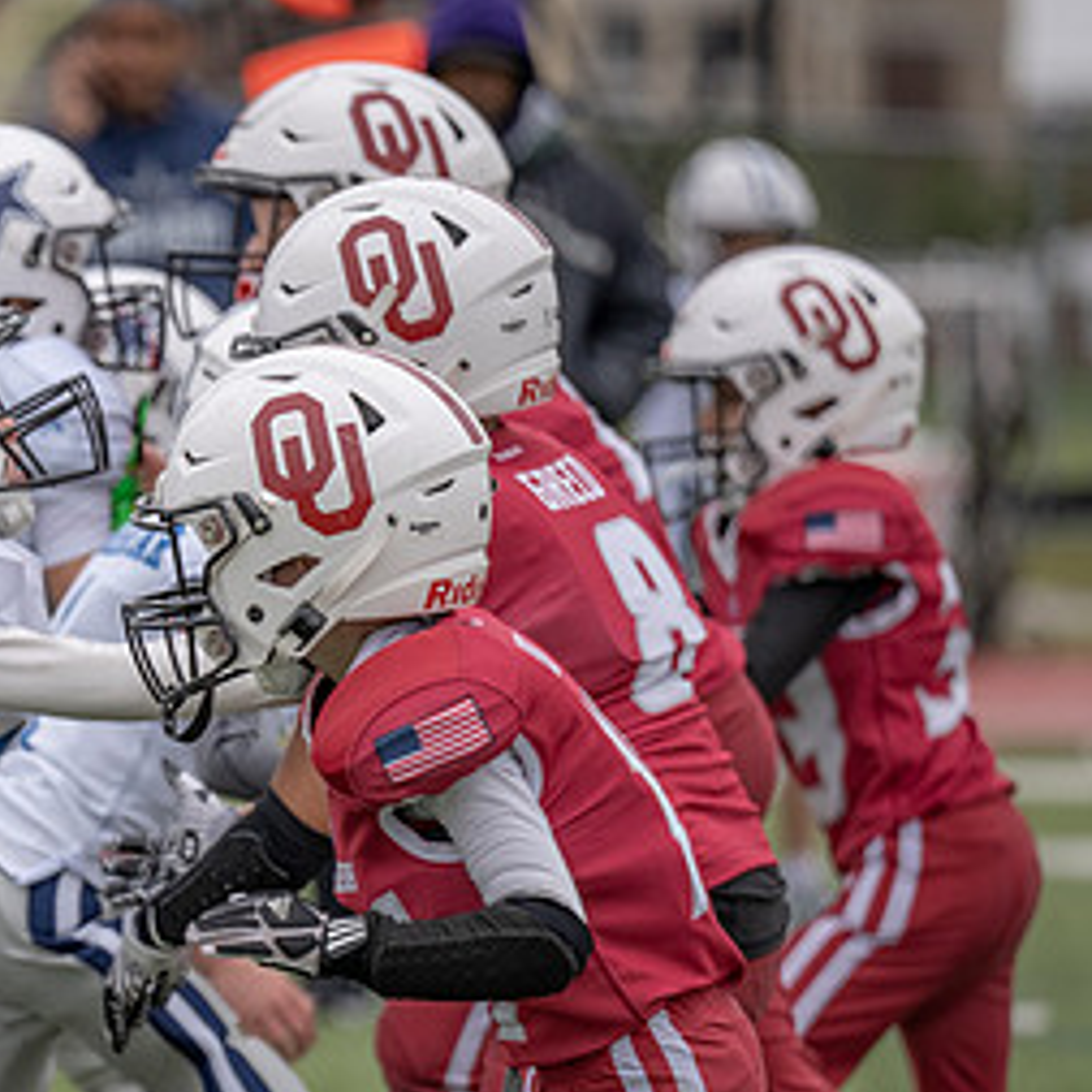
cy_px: 775
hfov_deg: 3.4
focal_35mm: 507
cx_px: -448
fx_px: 18095
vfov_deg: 3.5
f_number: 2.8
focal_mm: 182
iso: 200
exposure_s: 1/1250
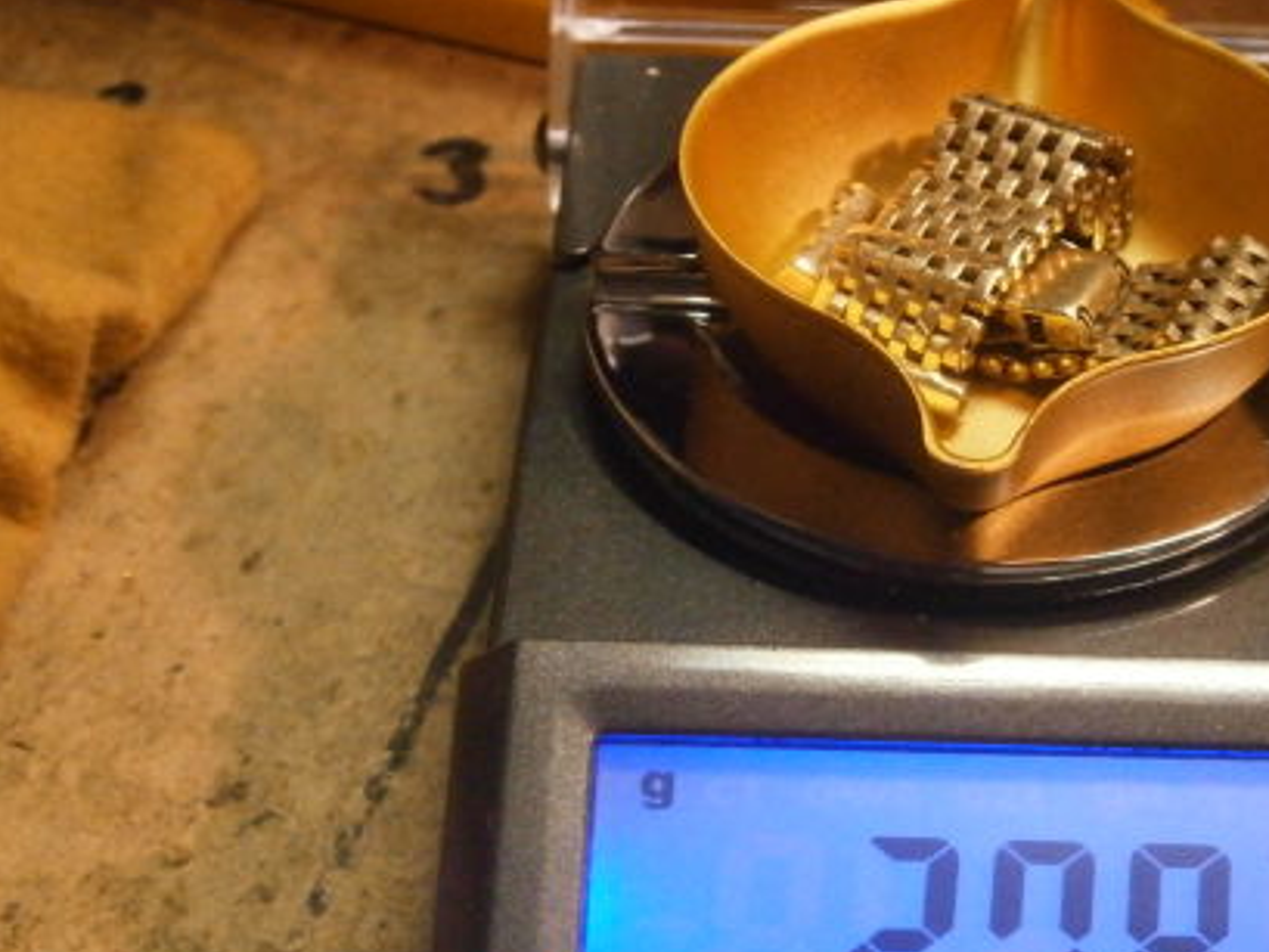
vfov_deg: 21.2
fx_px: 2530
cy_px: 629
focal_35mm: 69
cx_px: 822
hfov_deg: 28.0
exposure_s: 1/100
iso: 800
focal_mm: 8.3
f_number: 3.4
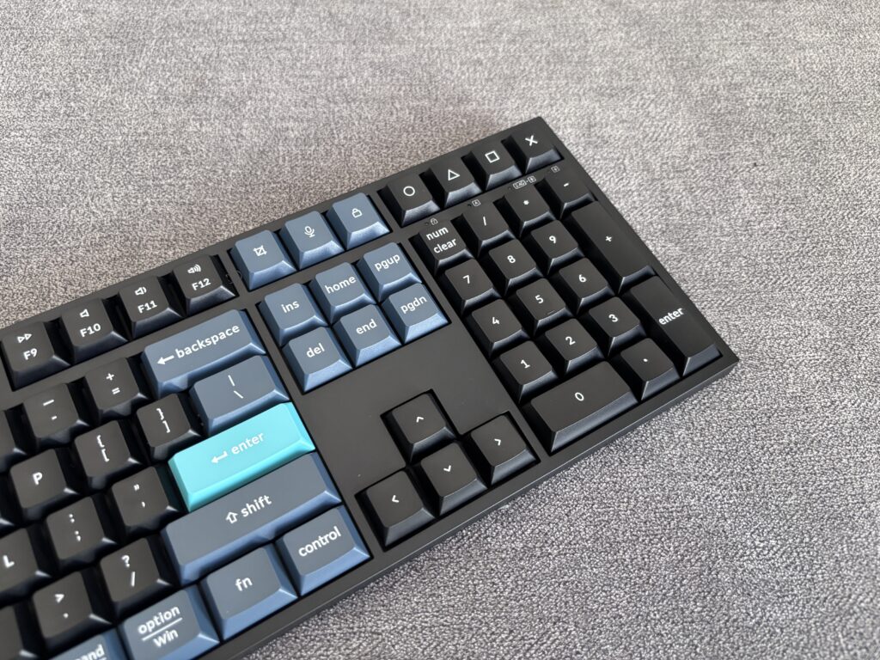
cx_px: 440
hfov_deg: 67.3
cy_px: 330
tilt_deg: -58.2
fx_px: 661
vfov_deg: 53.1
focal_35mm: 26
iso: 250
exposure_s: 1/60
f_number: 1.6
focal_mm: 5.96
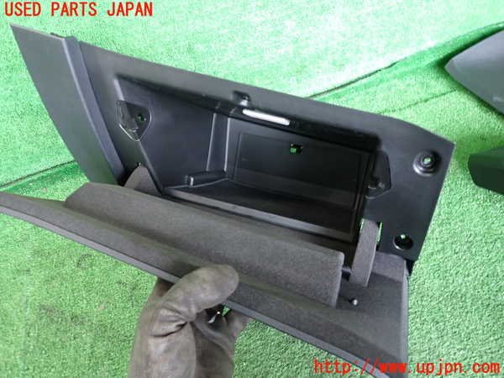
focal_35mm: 25
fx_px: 364
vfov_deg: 54.9
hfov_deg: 69.4
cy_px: 189
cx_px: 252
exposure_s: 1/30
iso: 500
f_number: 2
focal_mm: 4.5
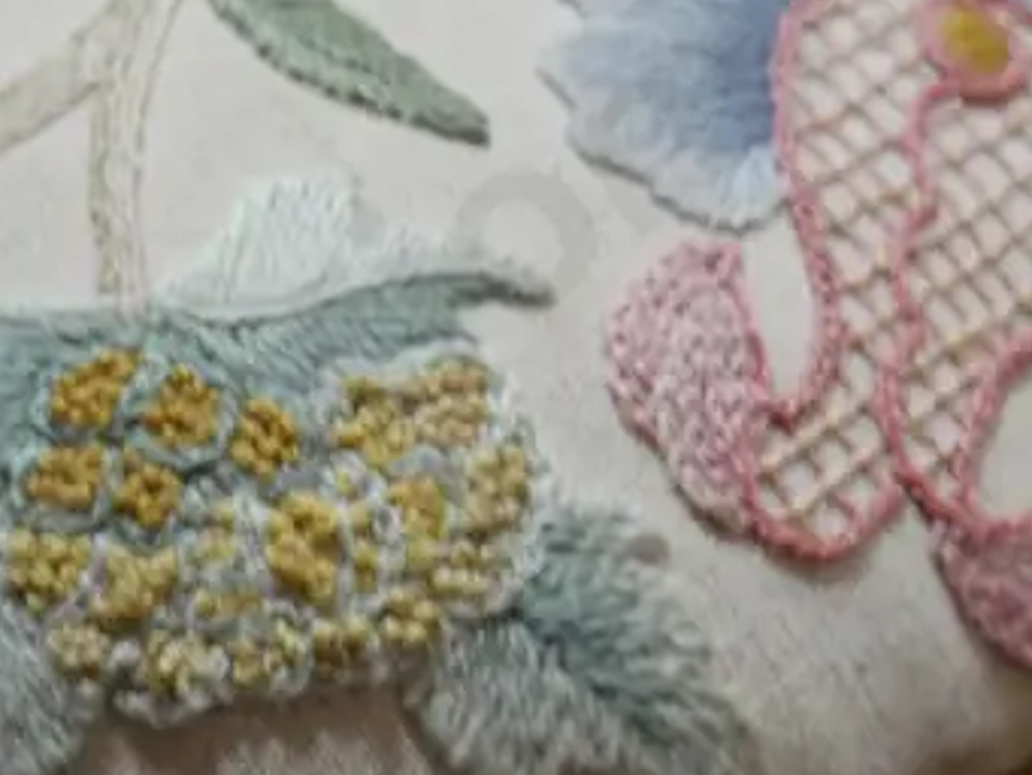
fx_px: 2863
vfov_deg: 15.4
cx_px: 160
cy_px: 510
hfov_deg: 20.1
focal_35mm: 96
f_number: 3.6
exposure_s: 1/60
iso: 250
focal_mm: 16
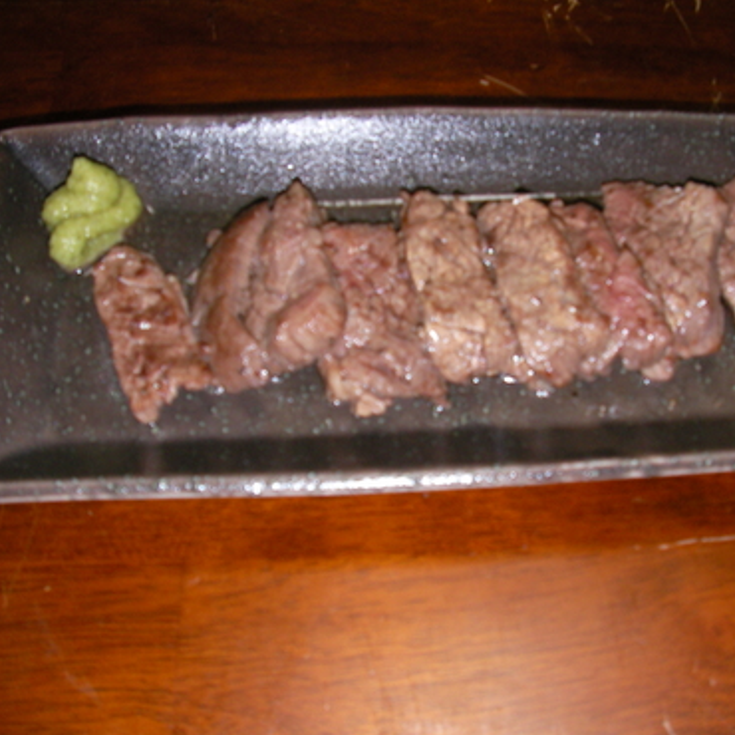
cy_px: 367
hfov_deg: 34.6
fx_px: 1177
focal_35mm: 49
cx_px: 435
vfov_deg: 34.7
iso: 100
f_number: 3.5
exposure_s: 1/30
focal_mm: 6.3
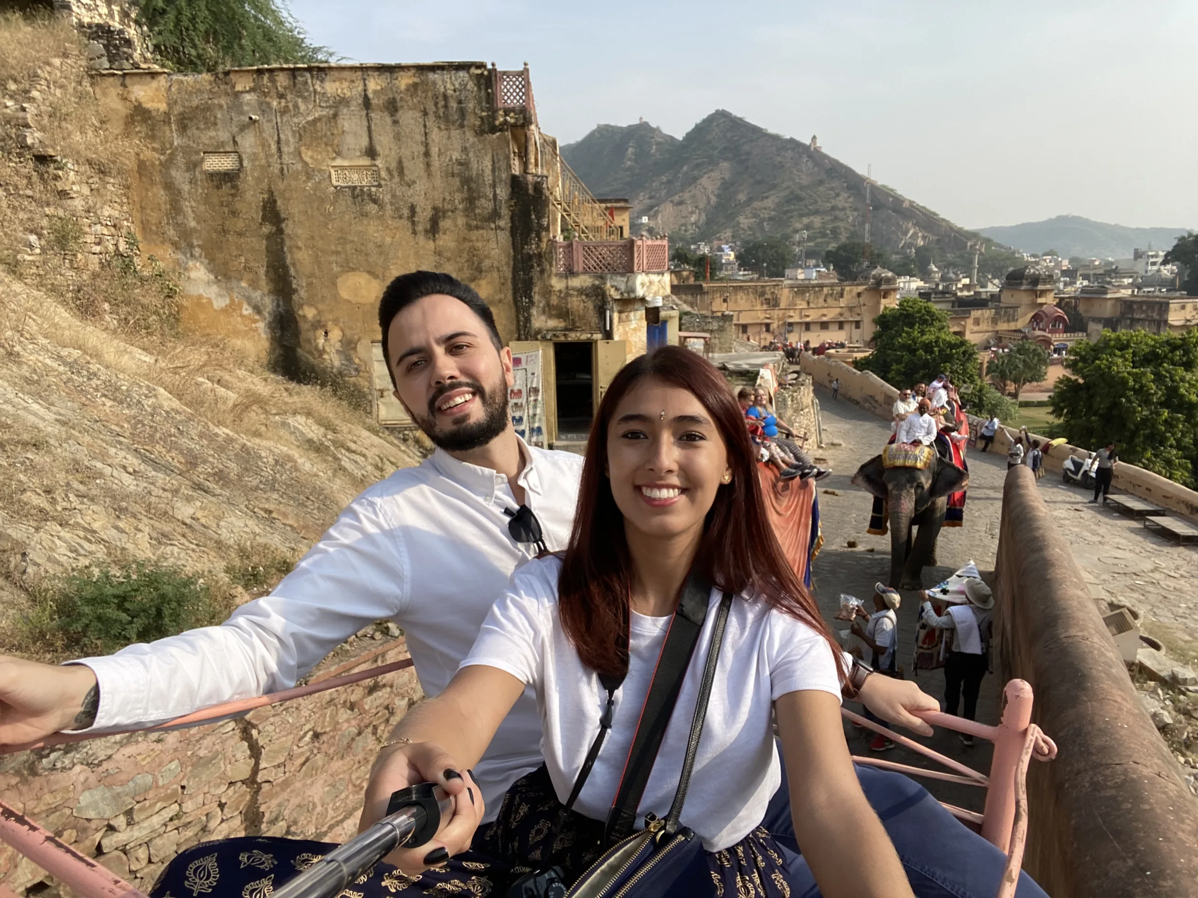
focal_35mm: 23
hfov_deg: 73.9
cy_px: 449
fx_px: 796
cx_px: 599
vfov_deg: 58.9
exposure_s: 1/720
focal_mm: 2.71
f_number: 2.2
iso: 25
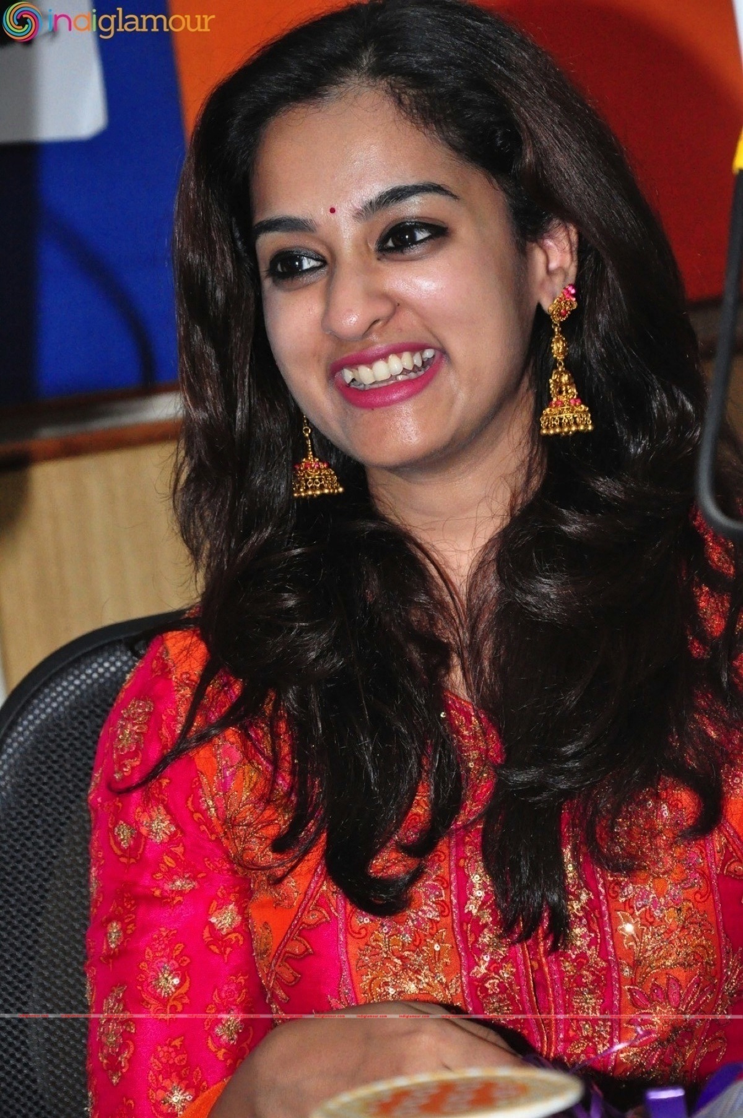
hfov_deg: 8.7
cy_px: 559
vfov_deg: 13.1
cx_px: 372
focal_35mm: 158
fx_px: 4887
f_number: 5.6
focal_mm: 105
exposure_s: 1/125
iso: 3200
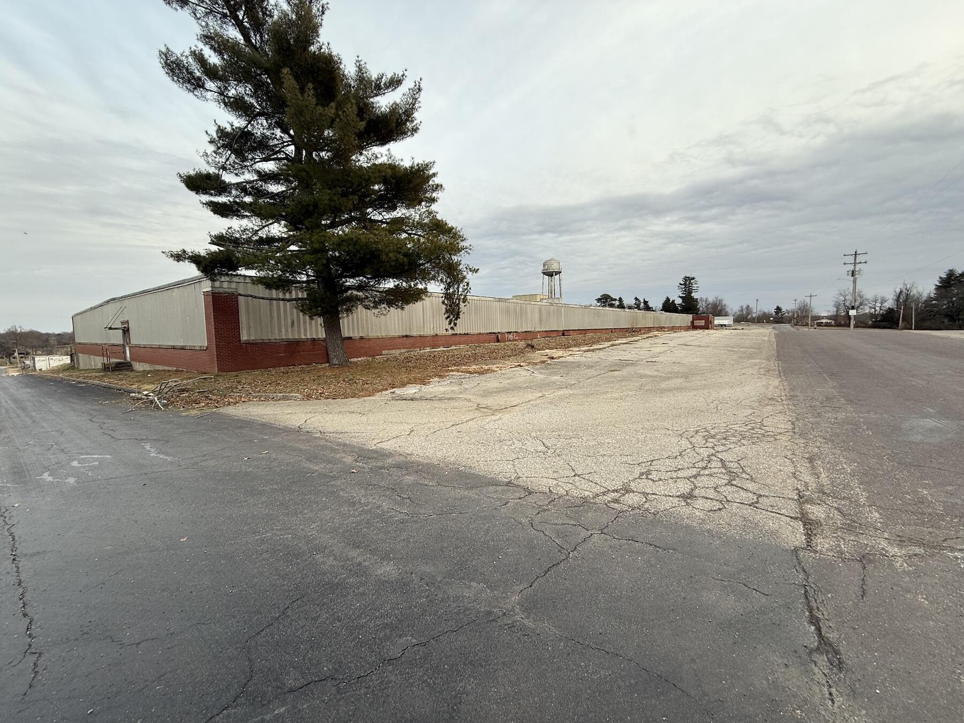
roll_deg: +1.1
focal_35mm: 14
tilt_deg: -5.0
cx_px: 482
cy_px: 362
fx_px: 390
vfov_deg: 85.7
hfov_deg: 102.1
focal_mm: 2.22
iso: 50
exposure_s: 1/138
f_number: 2.2
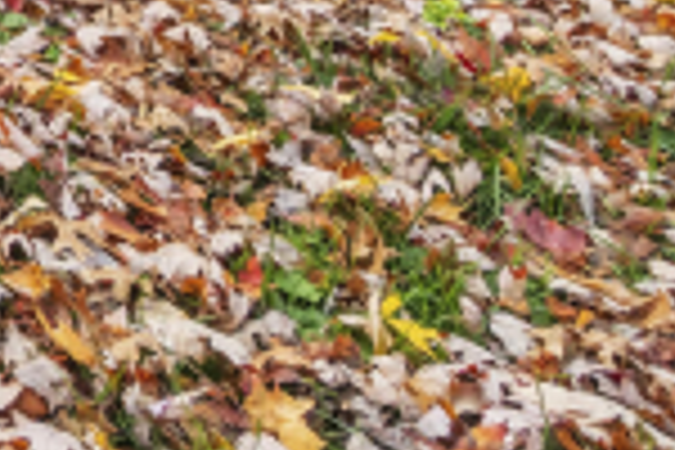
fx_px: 1406
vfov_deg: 13.9
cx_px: -657
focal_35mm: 75
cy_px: -567
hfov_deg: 18.4
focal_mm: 10
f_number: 8
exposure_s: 1/160
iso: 400
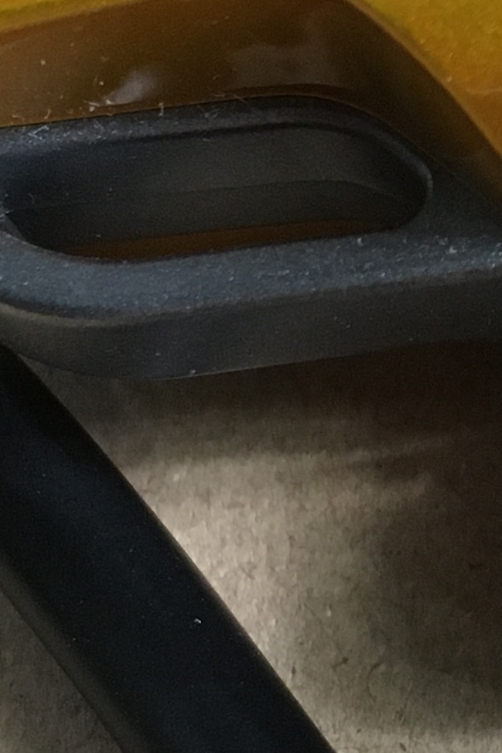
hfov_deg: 10.2
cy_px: 265
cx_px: 993
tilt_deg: -59.8
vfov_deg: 16.4
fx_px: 2613
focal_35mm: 125
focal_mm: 4.15
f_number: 2.2
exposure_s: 1/33
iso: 200
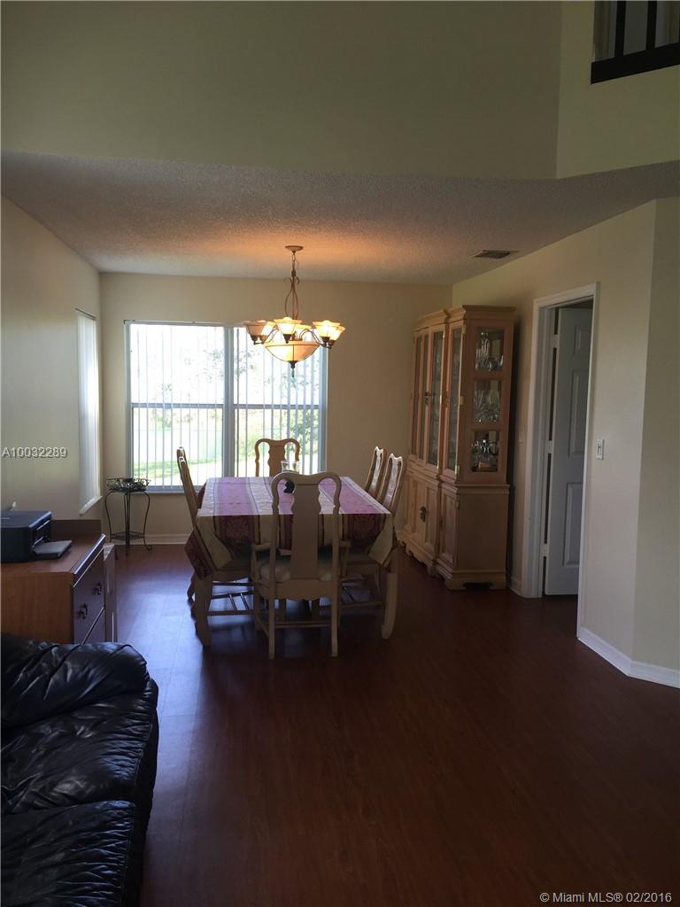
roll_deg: -1.6
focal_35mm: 29
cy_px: 454
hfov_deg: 48.2
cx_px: 340
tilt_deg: -5.2
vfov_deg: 61.7
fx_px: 760
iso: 40
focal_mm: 4.15
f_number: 2.2
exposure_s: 1/60
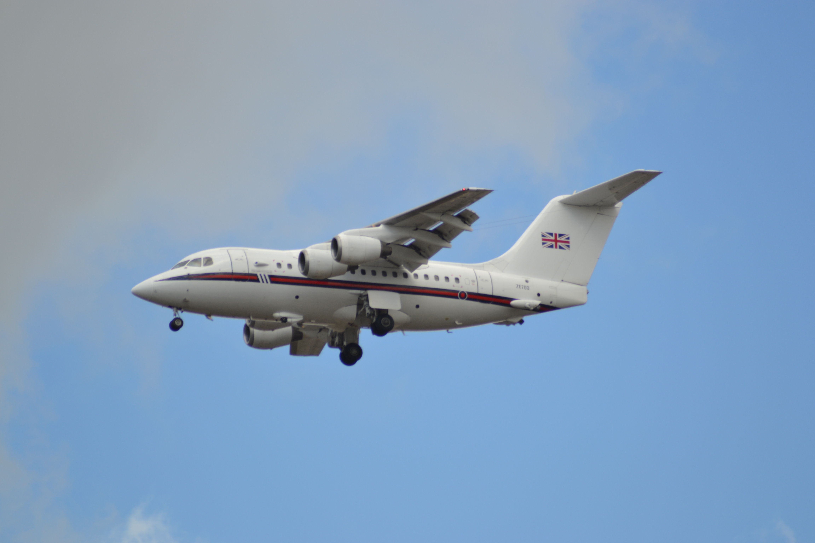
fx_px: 4584
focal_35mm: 202
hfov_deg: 10.2
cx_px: 408
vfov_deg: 6.8
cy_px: 272
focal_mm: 135
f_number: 5.6
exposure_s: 1/500
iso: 125
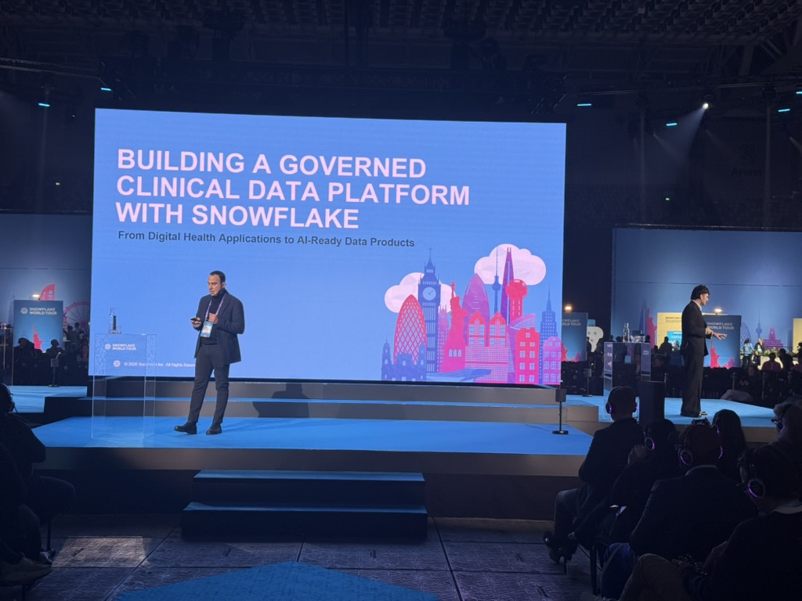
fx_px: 1112
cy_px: 300
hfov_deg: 39.7
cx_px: 401
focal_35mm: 48
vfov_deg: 30.3
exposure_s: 1/108
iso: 100
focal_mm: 6.76
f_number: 1.78
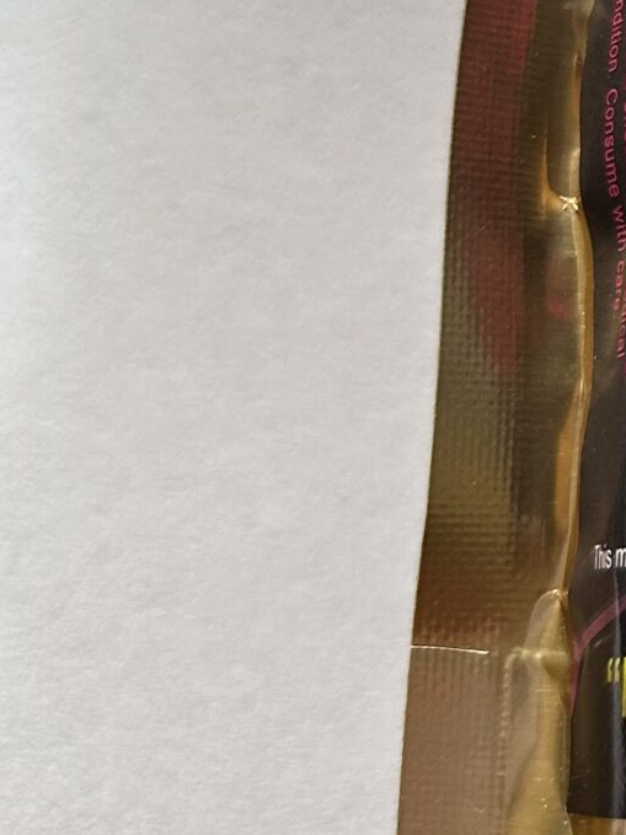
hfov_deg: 13.4
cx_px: 1159
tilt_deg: -80.9
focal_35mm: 98
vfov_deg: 19.4
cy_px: -33
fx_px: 2364
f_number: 1.5
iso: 80
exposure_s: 1/121
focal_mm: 5.7
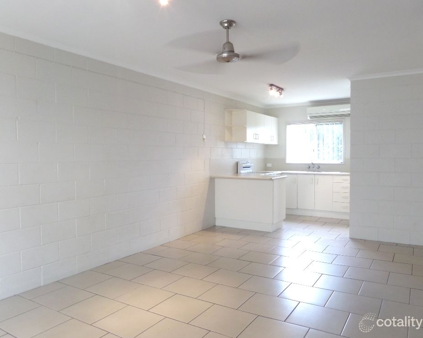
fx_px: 325
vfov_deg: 54.9
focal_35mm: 26
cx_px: 204
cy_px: 167
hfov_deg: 66.0
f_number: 3.2
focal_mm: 4
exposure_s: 1/30
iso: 240
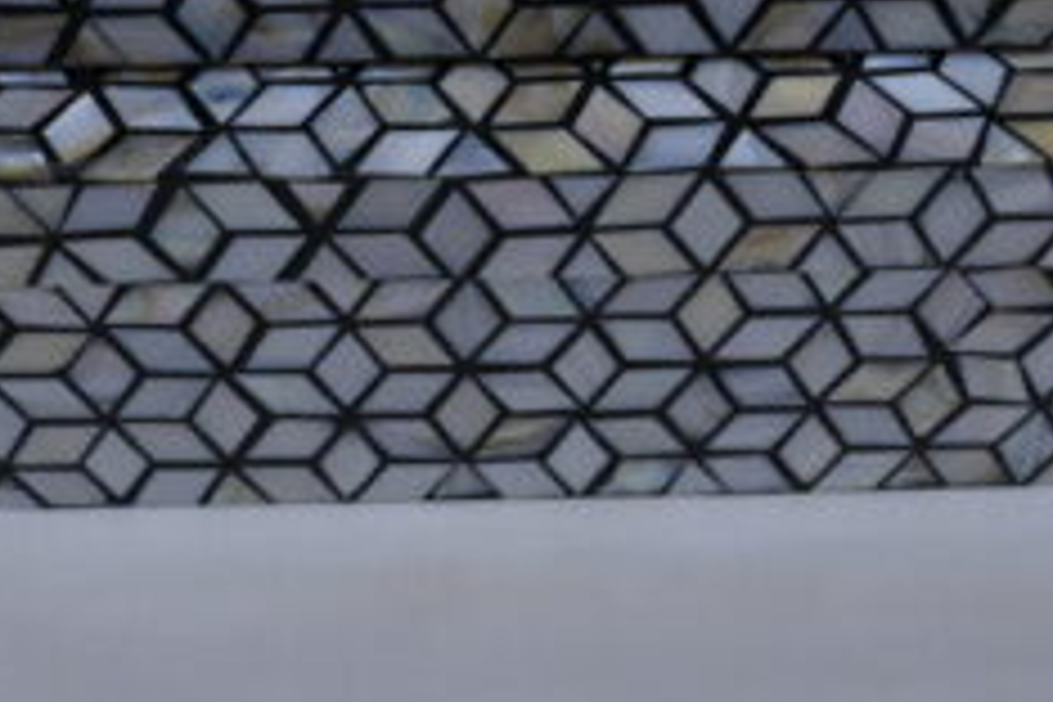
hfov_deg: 30.8
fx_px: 1909
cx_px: 536
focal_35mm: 65
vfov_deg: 20.1
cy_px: -25
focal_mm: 25.5
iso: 500
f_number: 9
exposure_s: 1/125
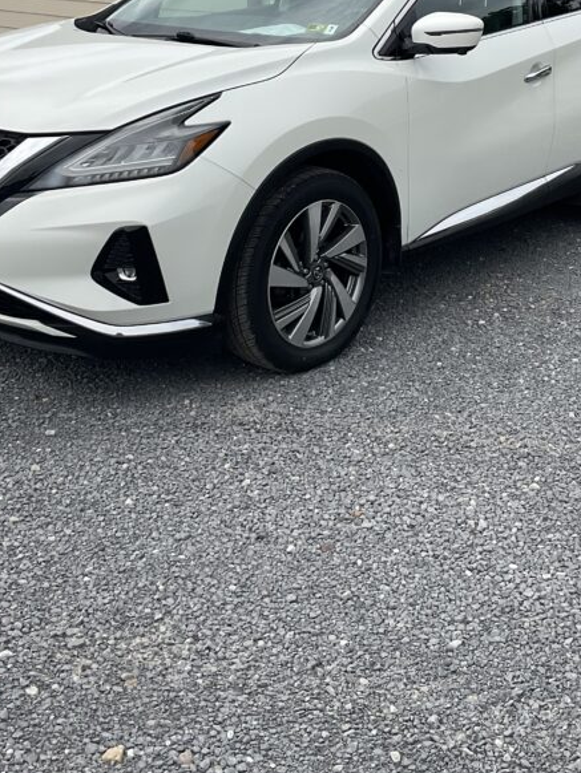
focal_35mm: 51
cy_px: 155
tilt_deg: -10.5
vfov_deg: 36.2
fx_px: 1140
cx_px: 350
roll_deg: +0.7
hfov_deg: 28.5
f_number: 1.8
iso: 16
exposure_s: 1/2058
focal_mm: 3
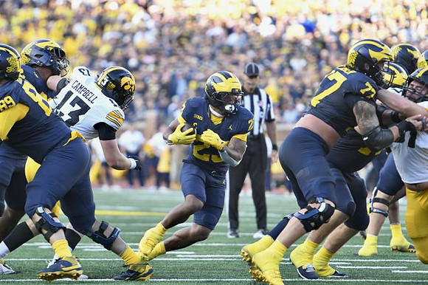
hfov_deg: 6.9
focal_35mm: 300
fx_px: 3564
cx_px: 214
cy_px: 142
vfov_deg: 4.6
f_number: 2.8
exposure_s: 1/1000
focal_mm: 200
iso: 800
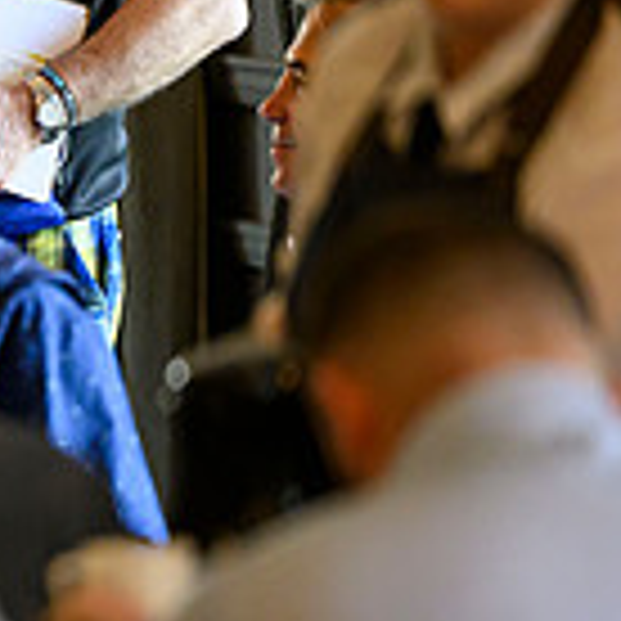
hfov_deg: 2.4
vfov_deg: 2.4
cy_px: 232
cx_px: -590
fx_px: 14553
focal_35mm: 717
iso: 3200
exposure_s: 1/500
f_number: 2.8
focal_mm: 200
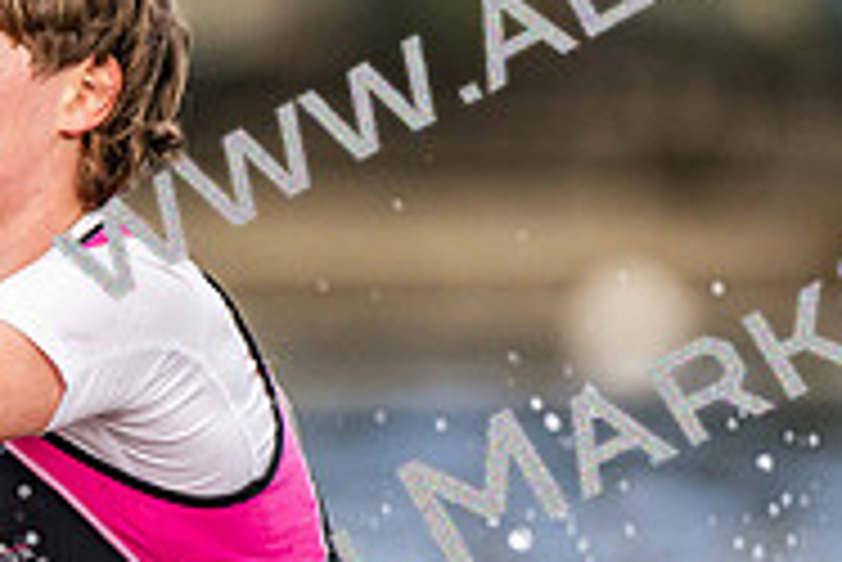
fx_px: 43629
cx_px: -275
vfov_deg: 0.7
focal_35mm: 1864
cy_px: 375
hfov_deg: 1.1
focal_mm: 600
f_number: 4
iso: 800
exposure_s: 1/2500
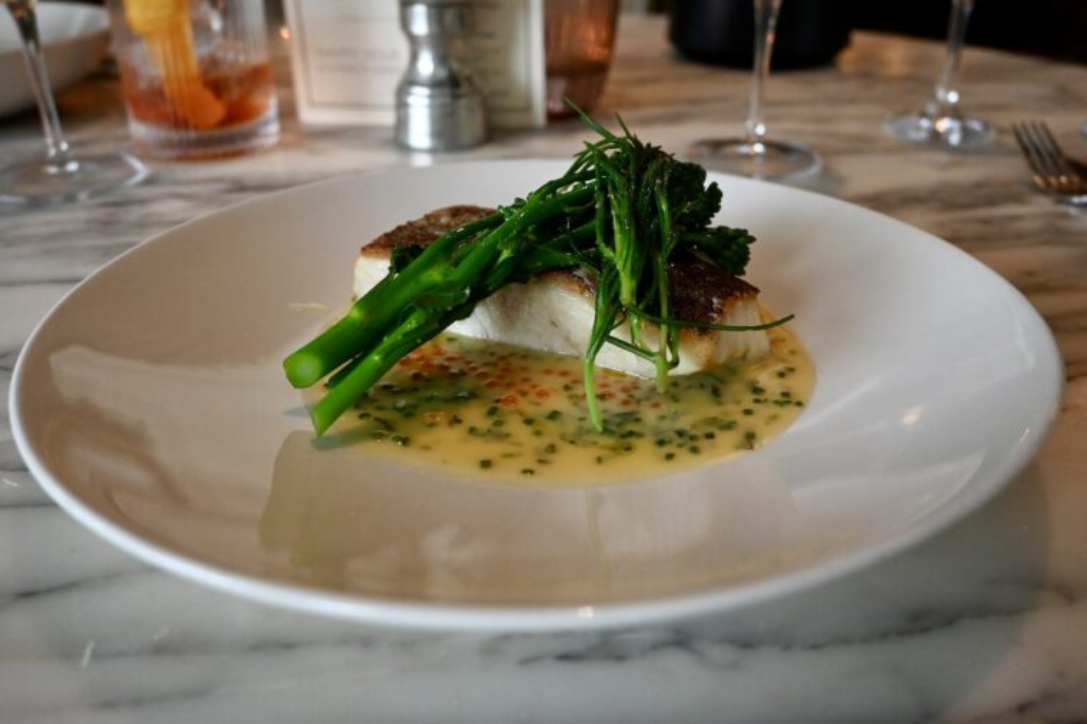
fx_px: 883
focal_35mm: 29
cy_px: 362
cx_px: 544
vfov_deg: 44.6
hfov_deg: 63.2
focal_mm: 19.5
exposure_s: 1/125
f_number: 3.8
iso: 2000
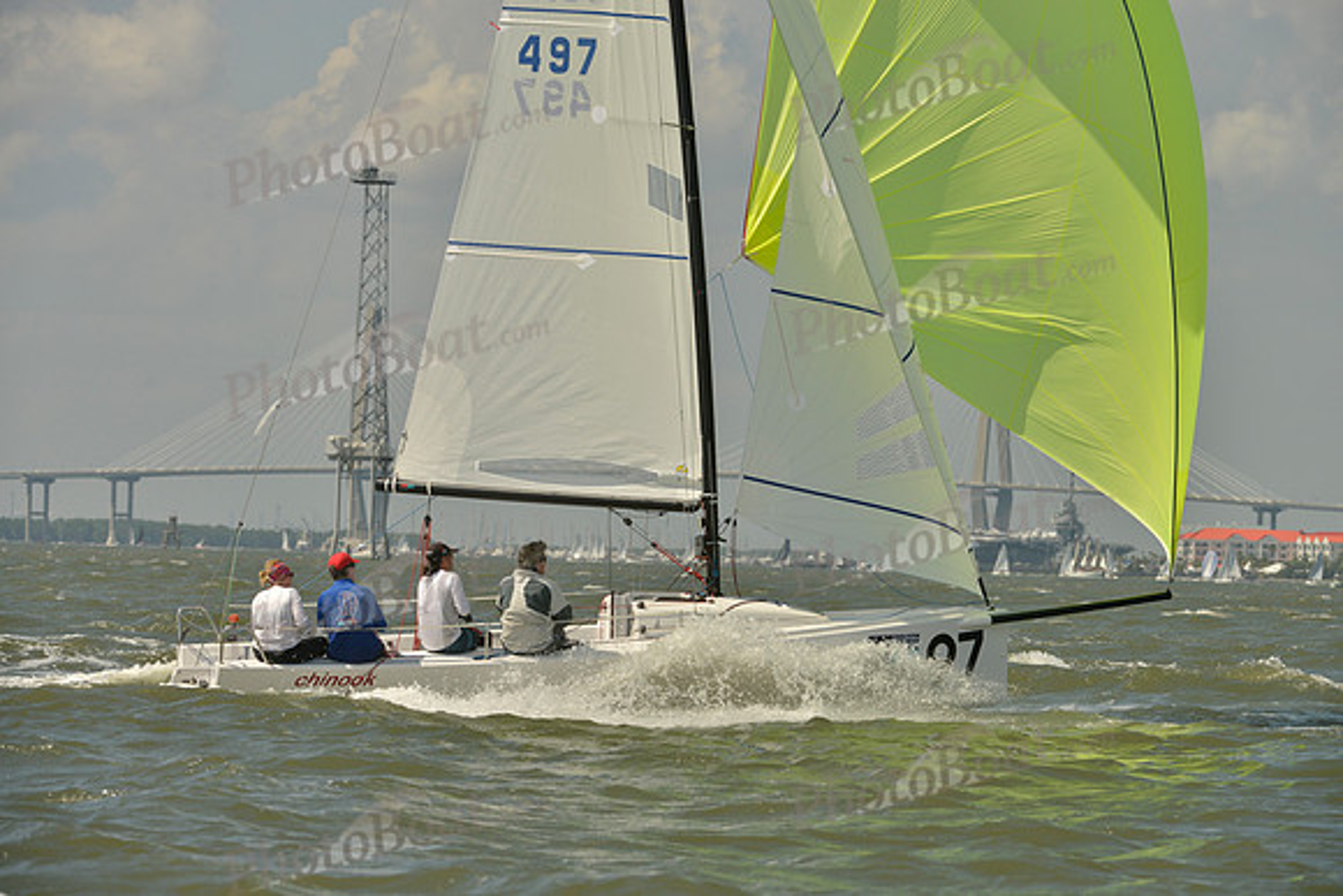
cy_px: 448
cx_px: 672
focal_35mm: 200
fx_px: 7463
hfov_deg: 10.3
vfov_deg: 6.9
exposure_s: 1/1600
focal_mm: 200
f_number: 9
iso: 280
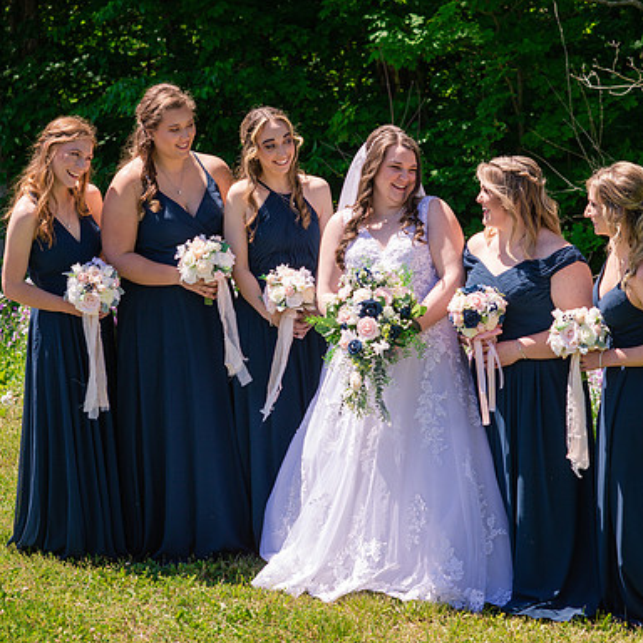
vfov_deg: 16.0
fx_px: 2291
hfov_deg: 16.0
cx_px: 390
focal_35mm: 109
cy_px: 322
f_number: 5
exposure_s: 1/800
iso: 200
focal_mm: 85
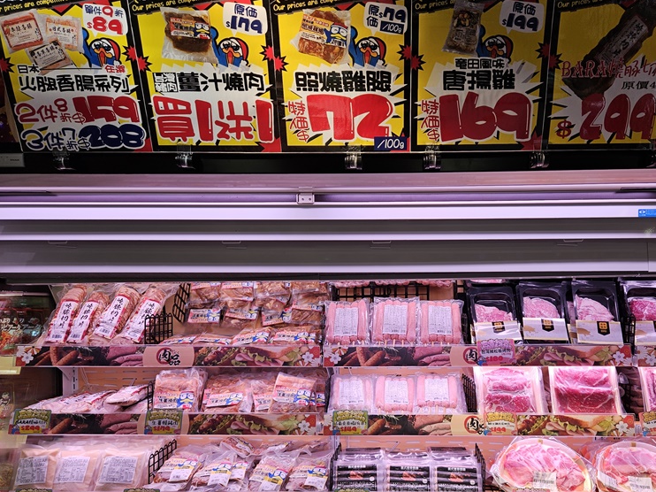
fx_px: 587
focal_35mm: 31
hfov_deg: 57.9
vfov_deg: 44.9
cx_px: 393
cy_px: 319
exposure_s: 1/131
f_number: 1.8
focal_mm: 5.4
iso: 25
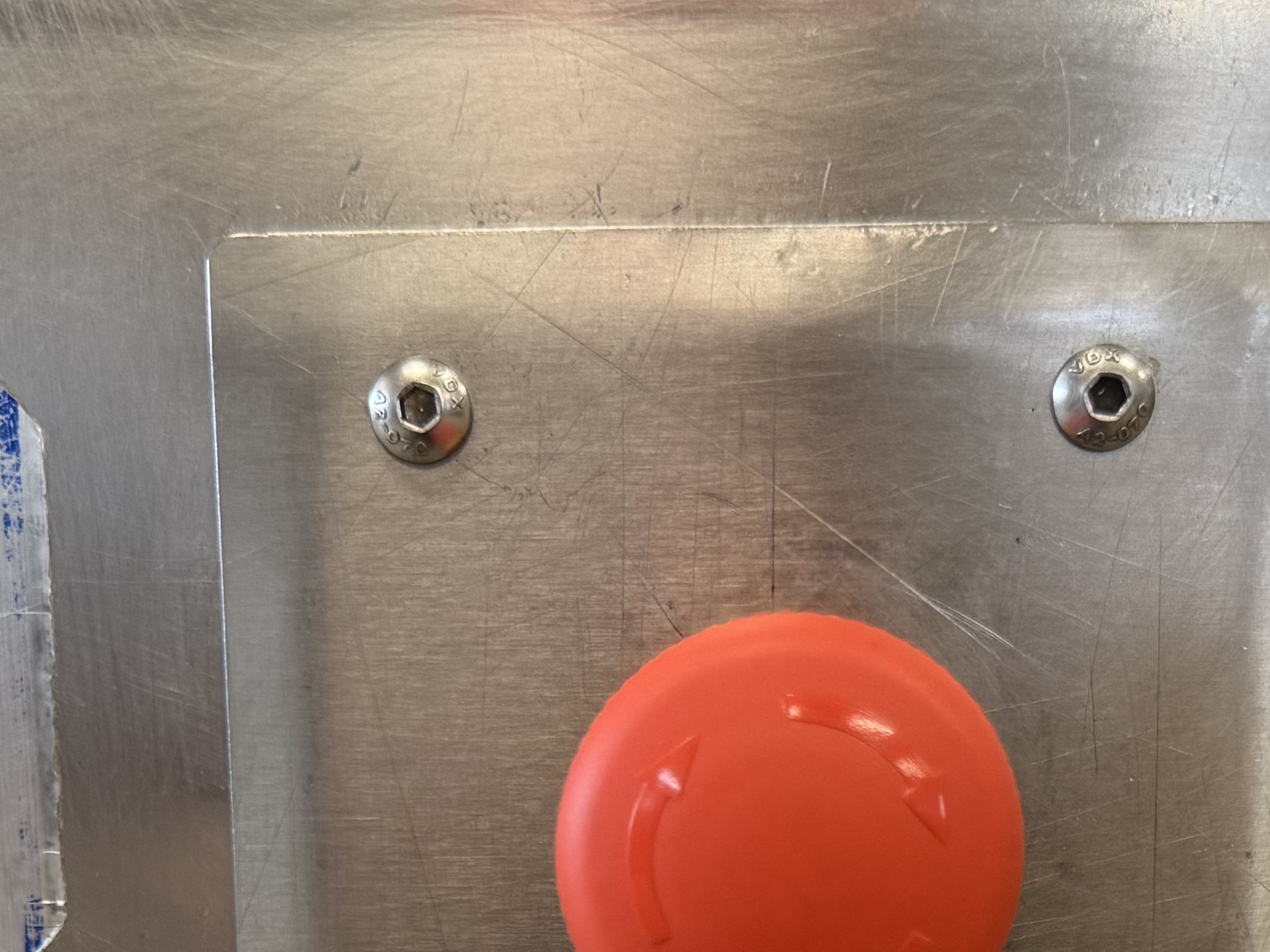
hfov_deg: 26.7
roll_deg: +0.1
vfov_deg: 18.9
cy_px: 1190
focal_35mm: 73
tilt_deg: -11.1
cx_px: 701
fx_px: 2678
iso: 125
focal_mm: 6.76
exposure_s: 1/50
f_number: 1.78
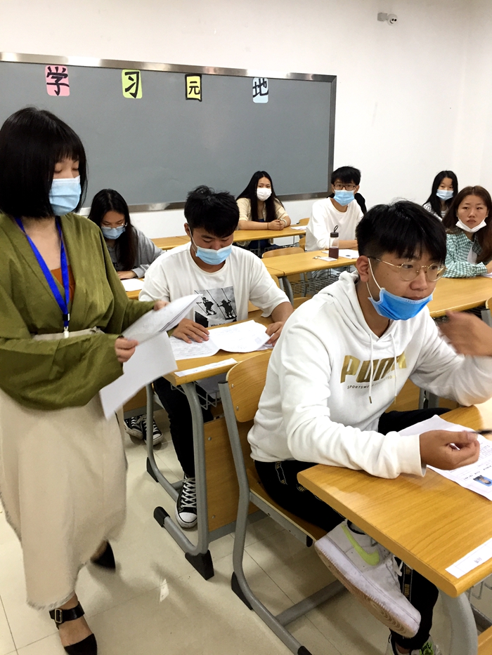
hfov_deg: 48.2
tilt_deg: -16.0
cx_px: 246
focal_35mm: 29
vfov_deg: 61.7
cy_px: 328
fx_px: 549
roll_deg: -0.1
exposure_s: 1/33
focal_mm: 4.15
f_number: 2.2
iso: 125
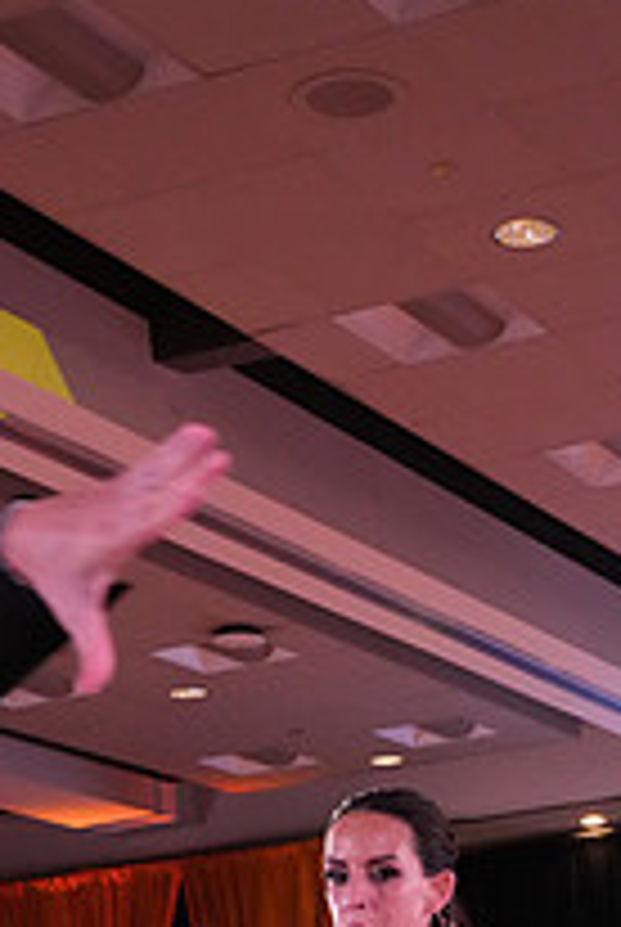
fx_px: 2682
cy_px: 1278
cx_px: 646
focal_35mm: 104
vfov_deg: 18.0
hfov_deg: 13.0
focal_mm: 37
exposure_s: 1/400
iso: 6400
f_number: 5.6
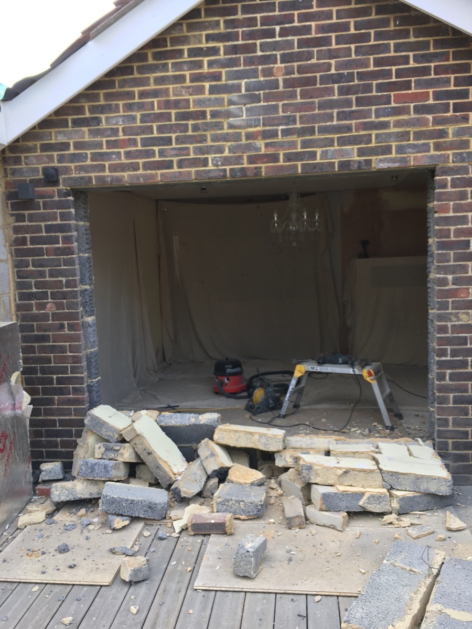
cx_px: 236
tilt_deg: -5.5
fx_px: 527
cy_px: 314
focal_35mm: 29
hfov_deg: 48.2
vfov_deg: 61.7
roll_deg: +2.5
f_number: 2.2
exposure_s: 1/119
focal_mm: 4.15
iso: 25
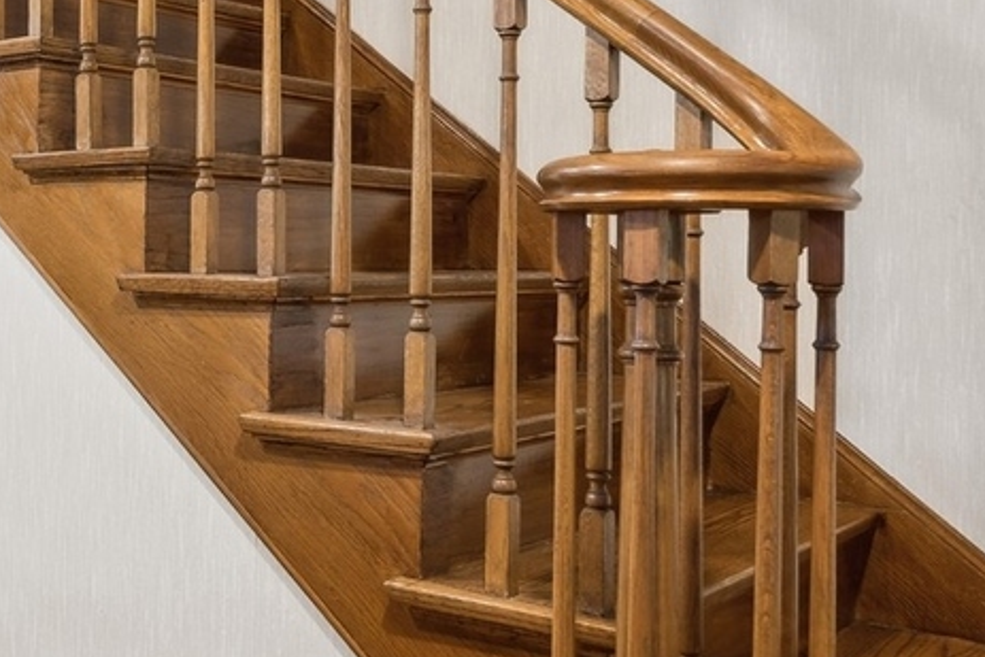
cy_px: 225
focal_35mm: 49
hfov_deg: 36.3
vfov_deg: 27.4
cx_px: -2
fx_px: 1341
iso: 200
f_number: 8
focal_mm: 14
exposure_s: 1.6
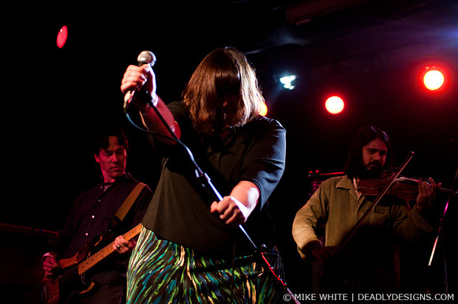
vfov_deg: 29.8
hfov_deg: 43.7
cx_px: 229
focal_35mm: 45
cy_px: 152
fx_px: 572
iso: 1000
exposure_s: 1/160
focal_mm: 30
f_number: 1.6
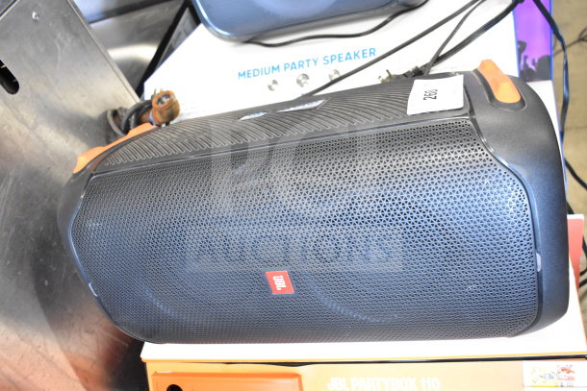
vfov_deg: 40.0
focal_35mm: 33
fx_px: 538
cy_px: 196
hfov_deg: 57.2
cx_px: 294
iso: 3200
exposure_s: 1/40
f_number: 3.8
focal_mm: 22
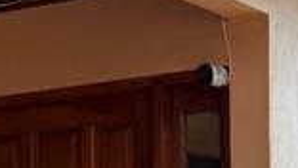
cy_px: 300
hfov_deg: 11.9
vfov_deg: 6.9
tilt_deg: +0.7
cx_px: -147
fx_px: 1360
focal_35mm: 172
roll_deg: +0.9
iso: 100
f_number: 1.78
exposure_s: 1/322
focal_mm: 6.76
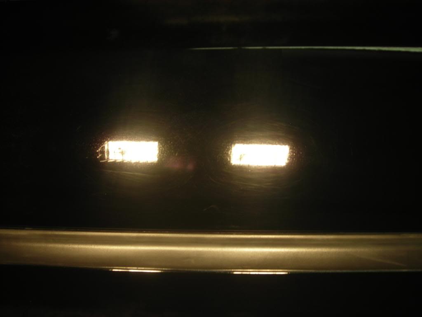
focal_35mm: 38
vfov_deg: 37.7
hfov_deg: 49.0
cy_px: 158
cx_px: 211
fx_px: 463
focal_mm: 6.3
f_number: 3.2
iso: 53
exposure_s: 1/30
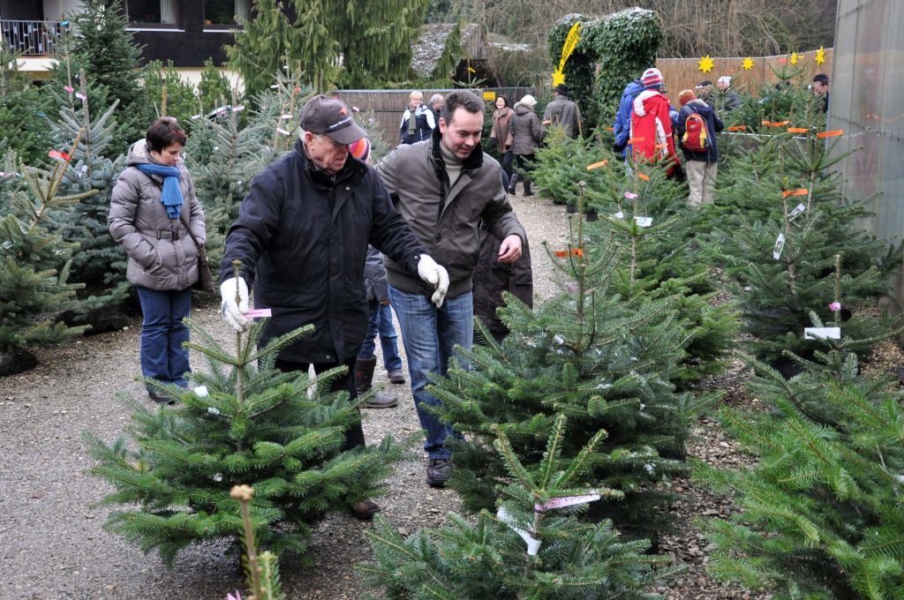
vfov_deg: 35.4
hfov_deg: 51.3
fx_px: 940
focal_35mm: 38
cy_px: 300
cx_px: 452
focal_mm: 25
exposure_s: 1/200
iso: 1100
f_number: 4
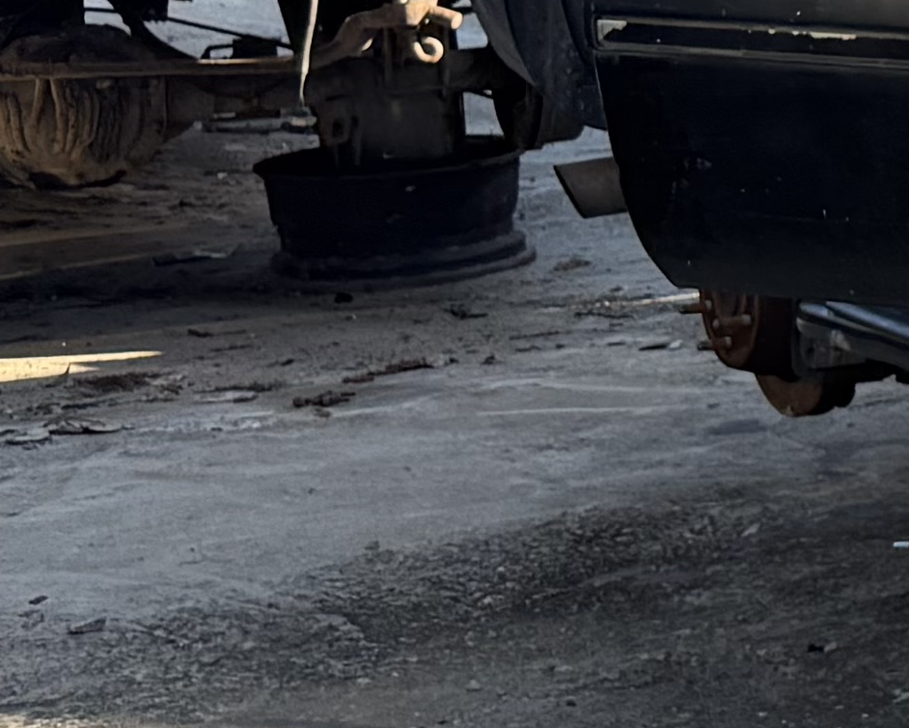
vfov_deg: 10.7
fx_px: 3821
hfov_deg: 10.7
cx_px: 2457
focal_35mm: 142
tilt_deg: -5.7
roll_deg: -2.0
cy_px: -123
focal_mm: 6.76
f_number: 1.78
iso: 100
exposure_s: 1/1046
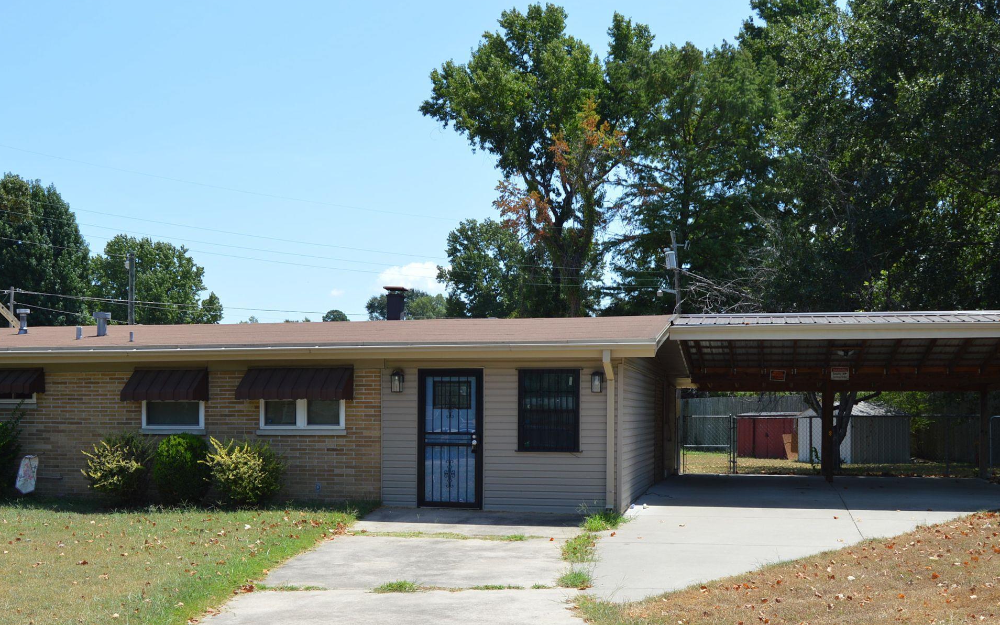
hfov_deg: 49.3
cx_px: 482
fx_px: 1090
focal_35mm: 40
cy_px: 427
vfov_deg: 31.7
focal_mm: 20
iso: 100
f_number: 7.1
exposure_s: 1/200
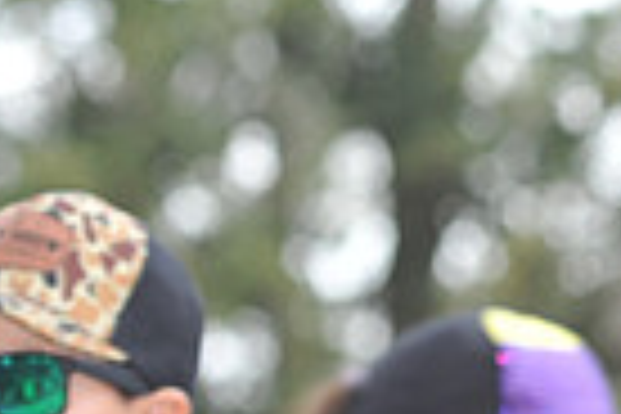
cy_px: 230
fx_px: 9797
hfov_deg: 3.6
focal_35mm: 568
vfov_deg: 2.4
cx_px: 1058
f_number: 6.3
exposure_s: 1/80
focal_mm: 135
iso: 250
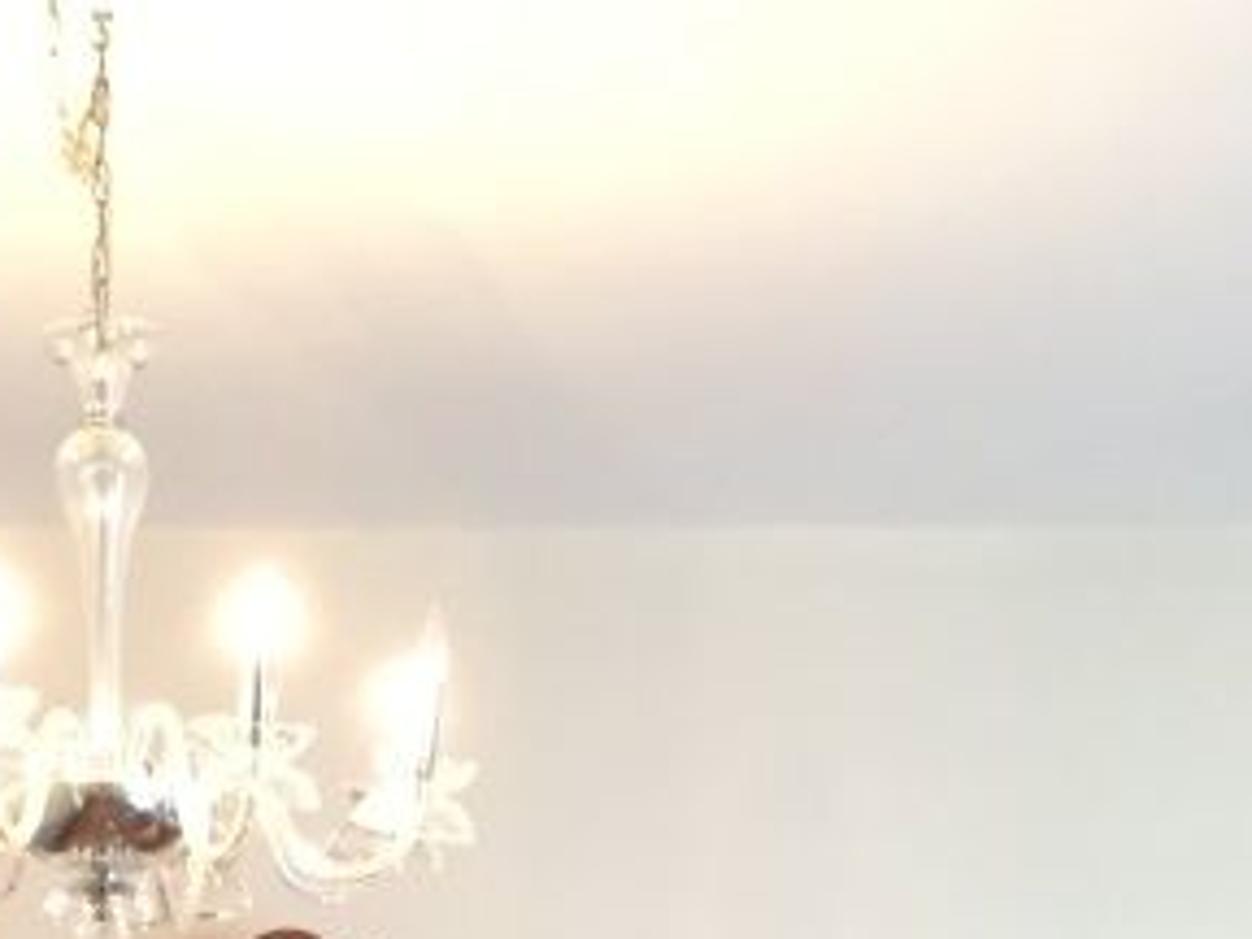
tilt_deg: -2.3
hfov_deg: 18.8
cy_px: 1587
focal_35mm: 103
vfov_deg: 13.2
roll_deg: -1.3
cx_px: 148
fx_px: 3725
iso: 250
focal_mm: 4.15
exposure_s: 1/24
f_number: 2.2
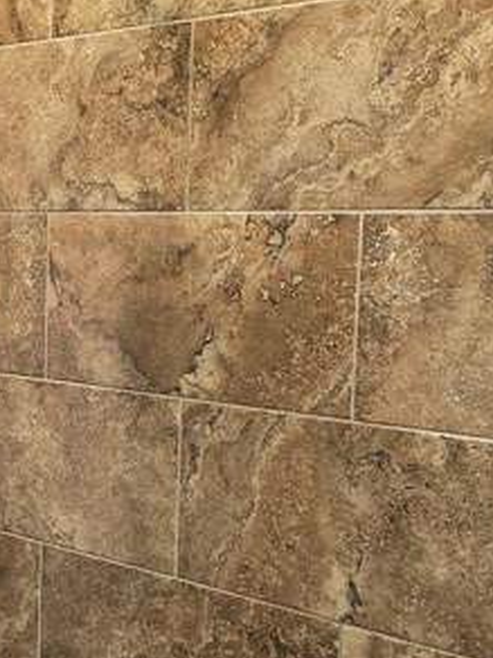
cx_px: 83
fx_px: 1082
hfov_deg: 25.1
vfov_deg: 33.8
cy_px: 354
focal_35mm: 57
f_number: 1.8
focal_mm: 5.4
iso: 125
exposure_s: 1/24
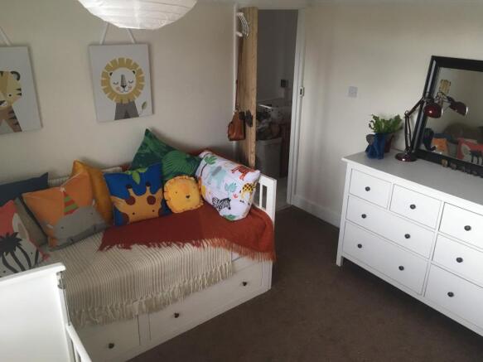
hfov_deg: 61.7
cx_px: 242
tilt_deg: -23.1
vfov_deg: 48.2
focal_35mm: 29
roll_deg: -2.1
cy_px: 181
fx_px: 405
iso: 50
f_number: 2.2
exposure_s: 1/33
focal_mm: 4.15
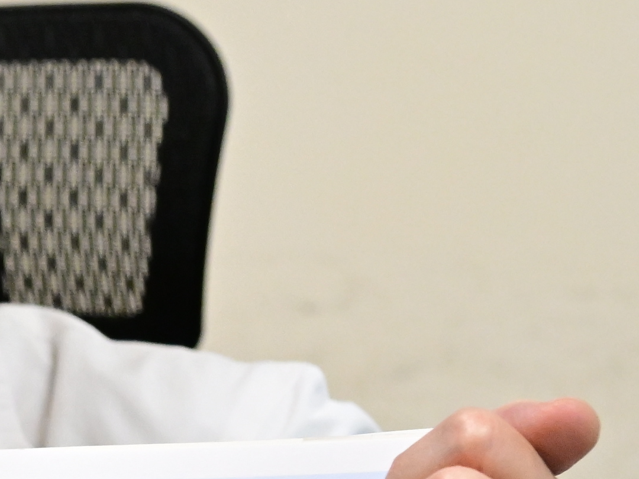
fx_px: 4578
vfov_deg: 5.9
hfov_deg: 7.5
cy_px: 655
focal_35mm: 248
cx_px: -807
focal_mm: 45
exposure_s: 1/250
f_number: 4
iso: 2500
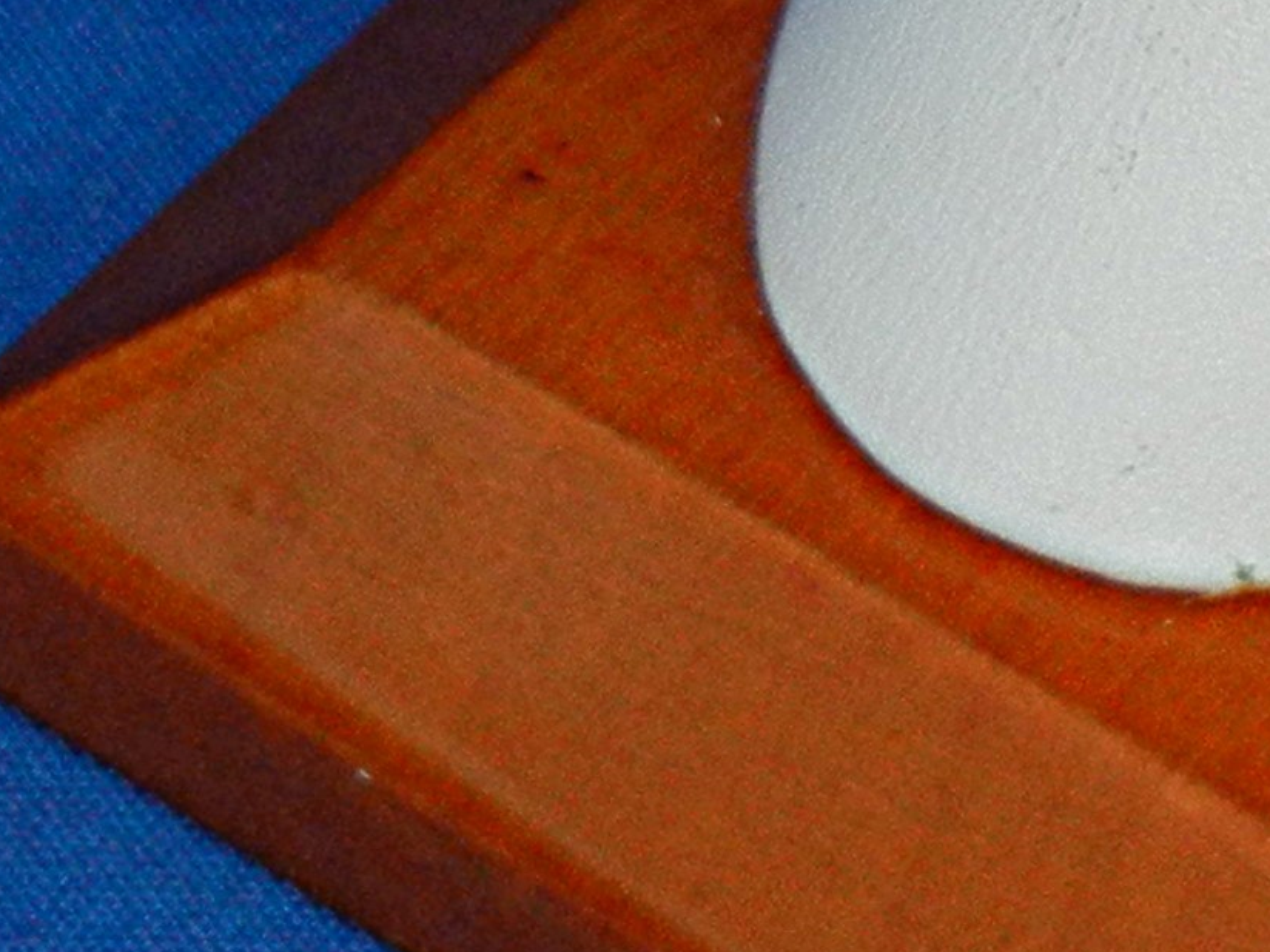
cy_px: -451
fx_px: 15849
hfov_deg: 4.6
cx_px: 1831
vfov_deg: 3.4
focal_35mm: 432
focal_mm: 16
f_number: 4.4
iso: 276
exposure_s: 1/30
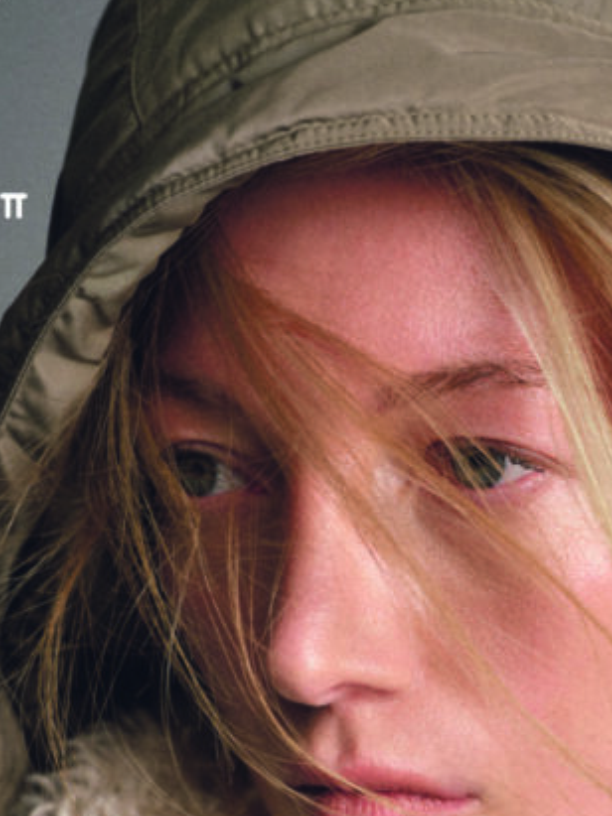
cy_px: 909
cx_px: 473
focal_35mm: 127
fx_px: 2995
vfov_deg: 15.1
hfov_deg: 11.6
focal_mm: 64
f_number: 8
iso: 2500
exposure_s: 1/320
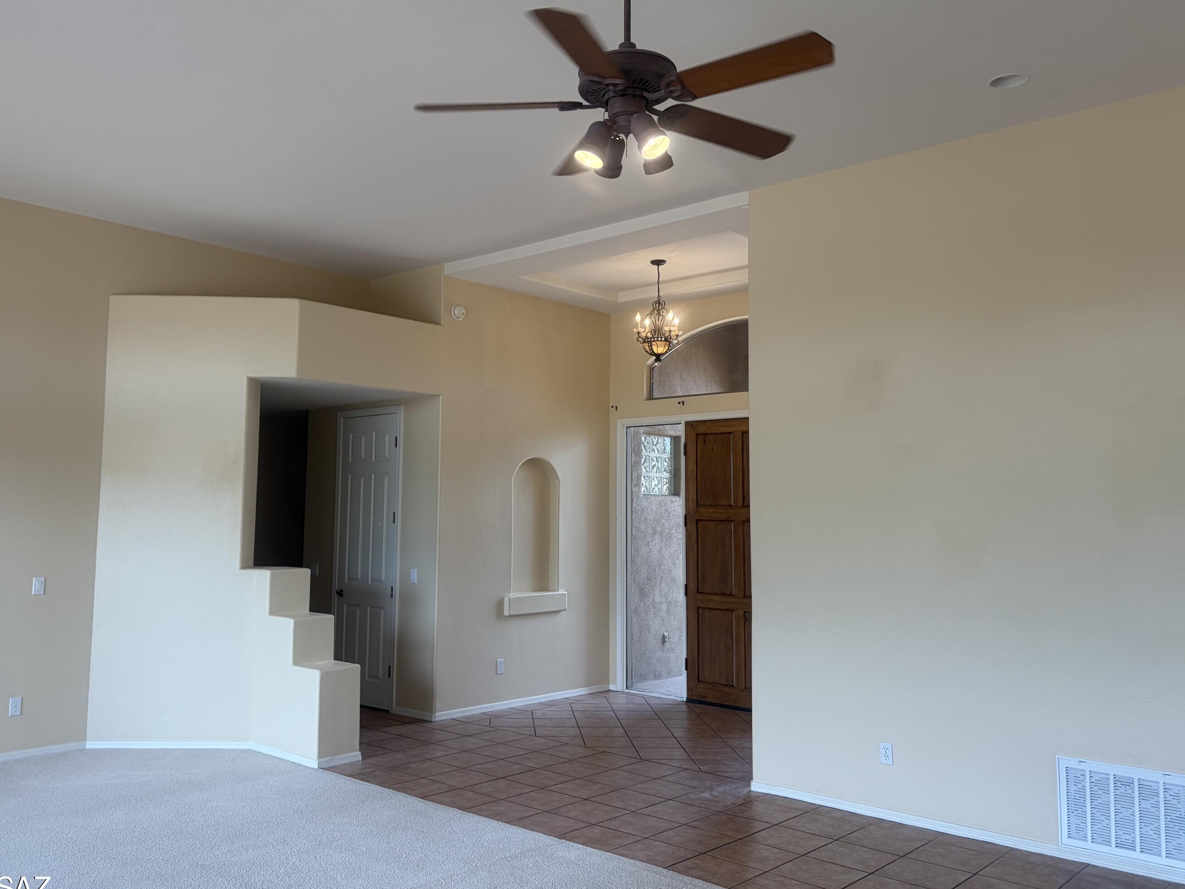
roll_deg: +0.1
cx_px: 525
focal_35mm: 30
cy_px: 422
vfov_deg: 46.8
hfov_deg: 59.8
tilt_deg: +6.4
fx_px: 1027
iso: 40
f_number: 1.6
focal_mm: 5.96
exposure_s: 1/205
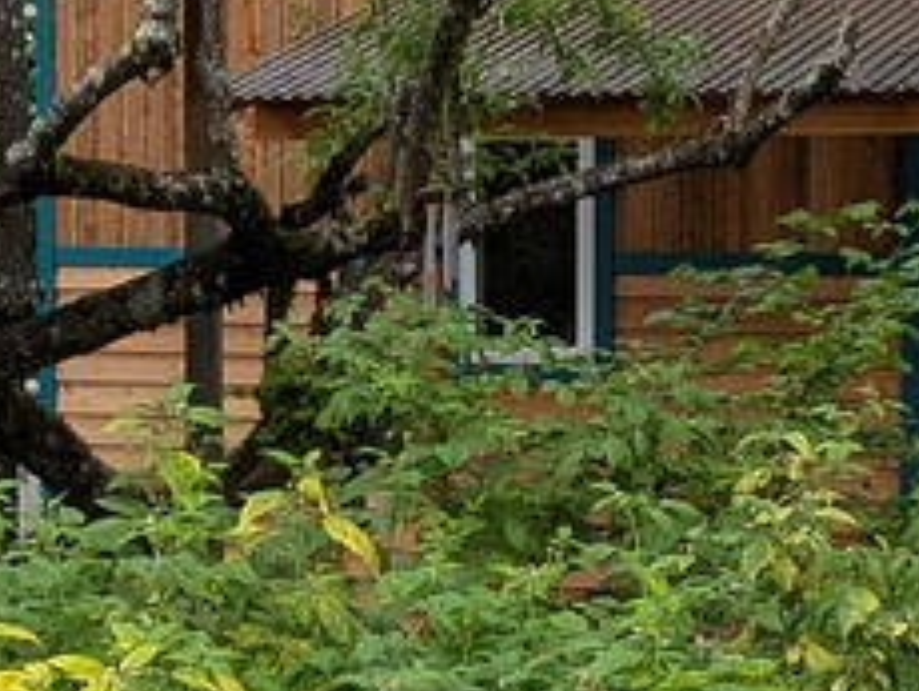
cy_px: 683
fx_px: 4013
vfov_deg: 9.8
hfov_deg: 13.0
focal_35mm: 151
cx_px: 825
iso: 44
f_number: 1.89
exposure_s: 1/618
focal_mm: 5.43
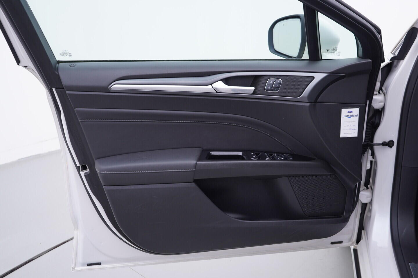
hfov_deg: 53.1
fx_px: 418
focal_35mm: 36
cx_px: 209
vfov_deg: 36.9
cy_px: 139
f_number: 3.2
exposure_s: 1/50
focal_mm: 24
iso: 125
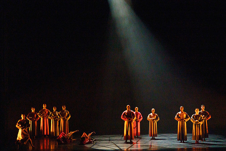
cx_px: 122
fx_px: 718
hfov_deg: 17.9
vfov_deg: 12.0
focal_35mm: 114
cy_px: 66
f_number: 5.6
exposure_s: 1/250
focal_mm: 100
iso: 5000
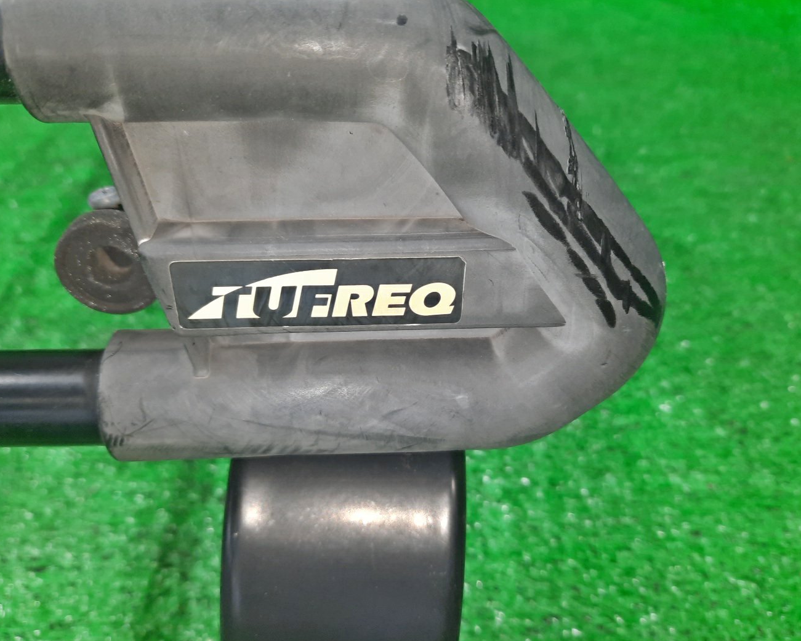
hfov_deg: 64.0
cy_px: 331
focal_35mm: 27
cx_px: 387
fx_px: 640
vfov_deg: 53.2
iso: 205
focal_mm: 4.6
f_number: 2
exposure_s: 1/50
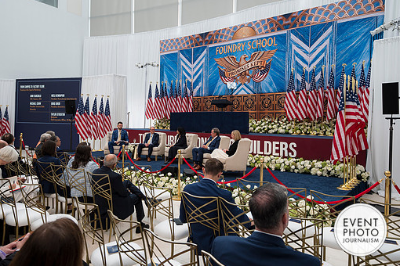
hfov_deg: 71.4
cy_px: 131
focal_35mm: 25
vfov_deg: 51.3
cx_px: 186
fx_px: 278
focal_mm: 22
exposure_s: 1/160
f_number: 4
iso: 125
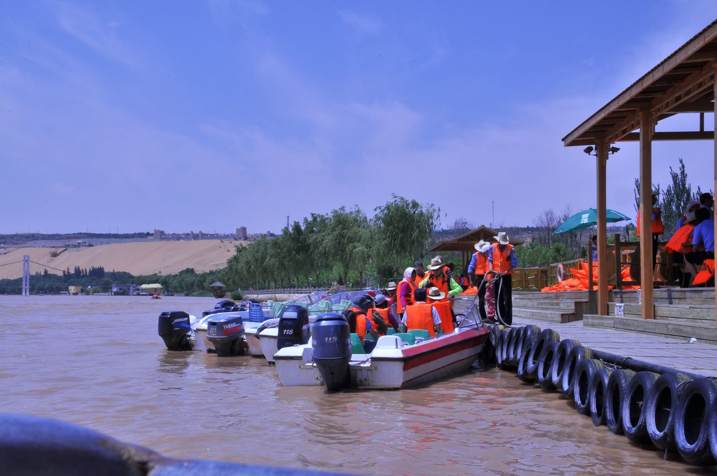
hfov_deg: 43.7
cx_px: 358
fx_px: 895
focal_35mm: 45
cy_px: 238
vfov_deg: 29.8
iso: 200
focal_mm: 30
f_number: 25
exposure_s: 1/160
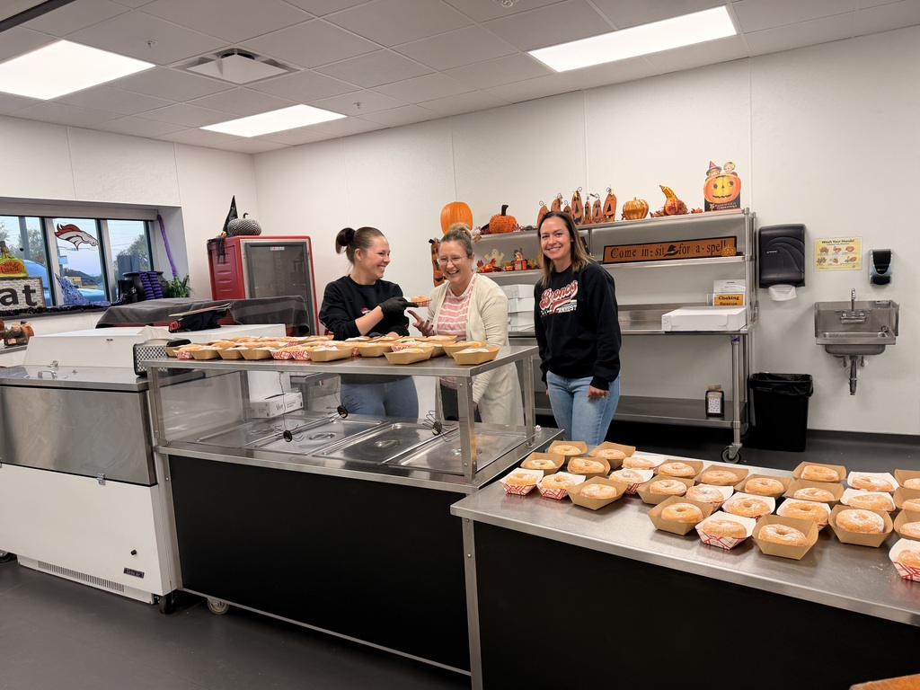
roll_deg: +4.0
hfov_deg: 71.6
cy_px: 345
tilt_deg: -7.1
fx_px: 638
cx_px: 460
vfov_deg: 56.8
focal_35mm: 24
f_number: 1.78
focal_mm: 6.76
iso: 100
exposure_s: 1/120
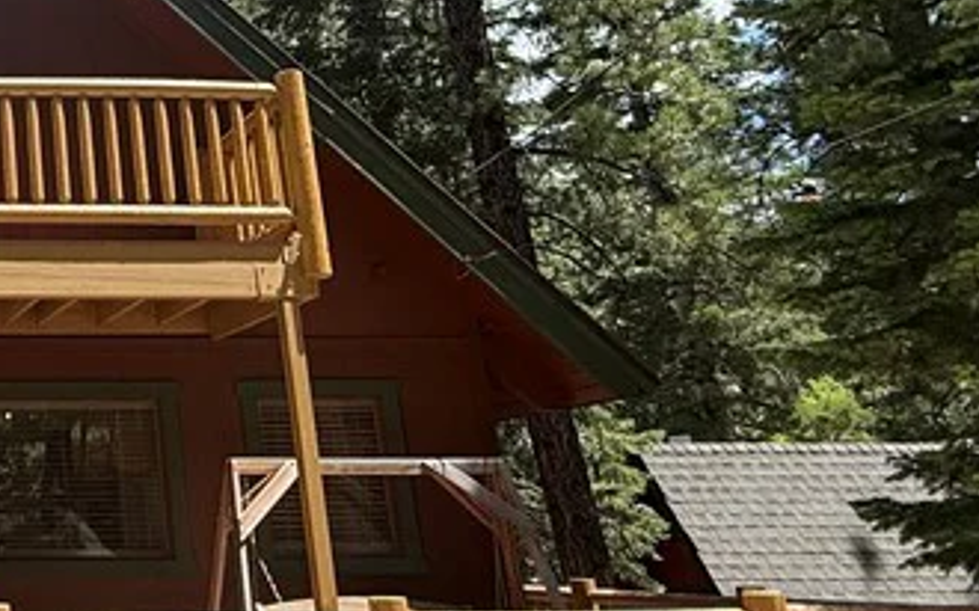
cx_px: -160
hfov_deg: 35.4
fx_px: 1227
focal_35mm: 46
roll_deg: +0.8
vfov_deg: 27.5
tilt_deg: +19.1
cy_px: 145
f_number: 2.2
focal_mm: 2.22
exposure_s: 1/701
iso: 64
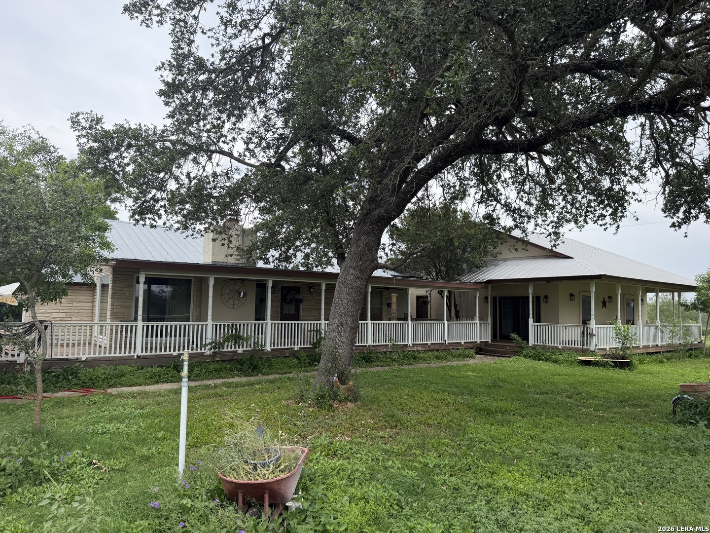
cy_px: 266
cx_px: 355
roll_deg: +0.0
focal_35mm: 24
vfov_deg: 56.8
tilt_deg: +3.7
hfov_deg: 71.6
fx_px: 492
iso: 100
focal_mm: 6.76
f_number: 1.78
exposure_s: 1/2611
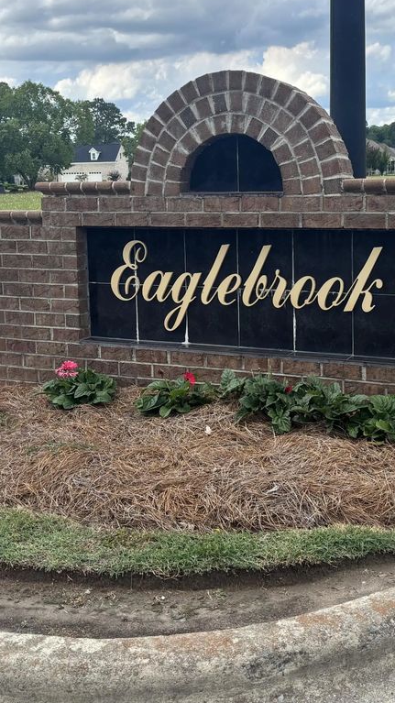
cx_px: 204
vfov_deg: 52.8
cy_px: 348
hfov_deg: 31.2
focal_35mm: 38
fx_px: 708
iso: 50
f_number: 1.6
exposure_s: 1/1949
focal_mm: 5.96
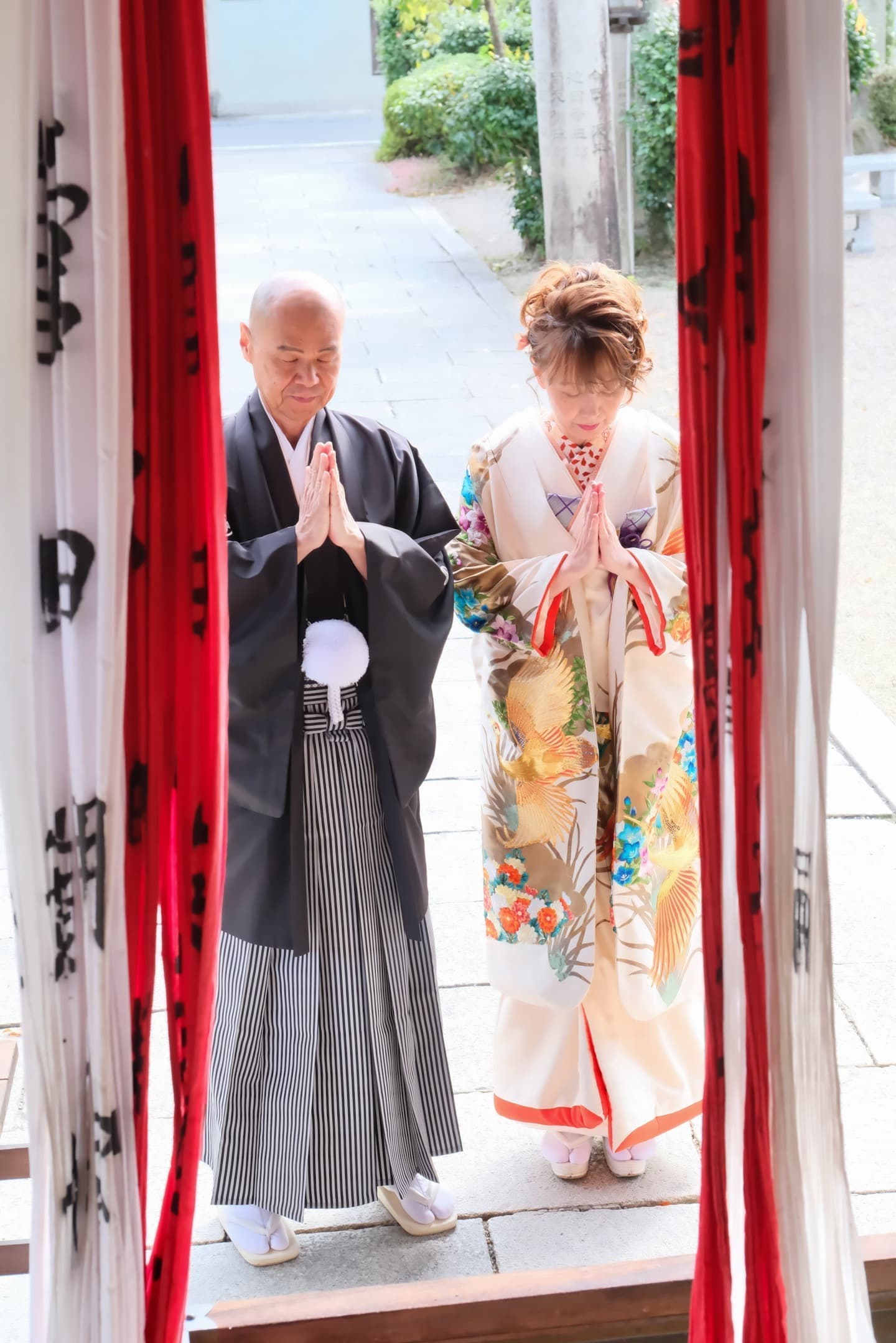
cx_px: 448
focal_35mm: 66
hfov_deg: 20.6
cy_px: 672
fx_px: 2464
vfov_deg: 30.5
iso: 3200
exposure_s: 1/250
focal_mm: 44
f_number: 5.6
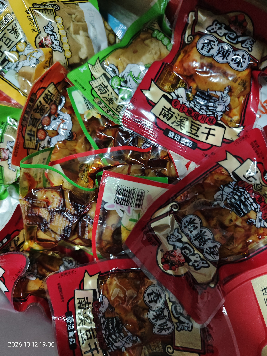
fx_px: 237
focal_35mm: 23
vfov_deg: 73.9
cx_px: 134
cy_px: 178
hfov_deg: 58.9
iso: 2041
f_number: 1.88
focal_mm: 5.56
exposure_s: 1/33.3
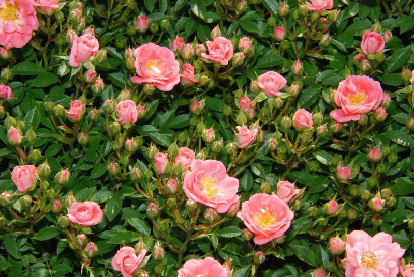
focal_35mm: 168
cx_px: 207
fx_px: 1935
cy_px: 138
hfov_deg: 12.2
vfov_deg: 8.2
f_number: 20
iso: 800
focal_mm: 112
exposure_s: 1/200
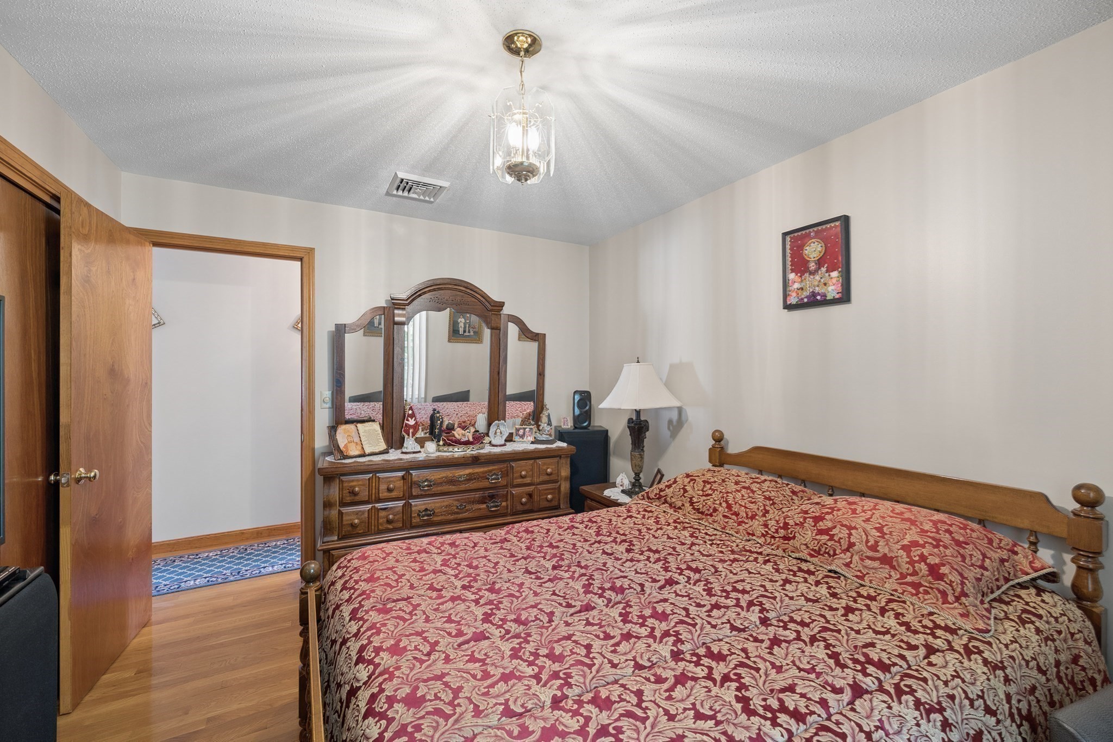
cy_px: 371
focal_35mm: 14
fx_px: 433
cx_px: 556
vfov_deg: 81.2
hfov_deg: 104.3
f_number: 10
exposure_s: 1/8
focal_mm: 14
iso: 400
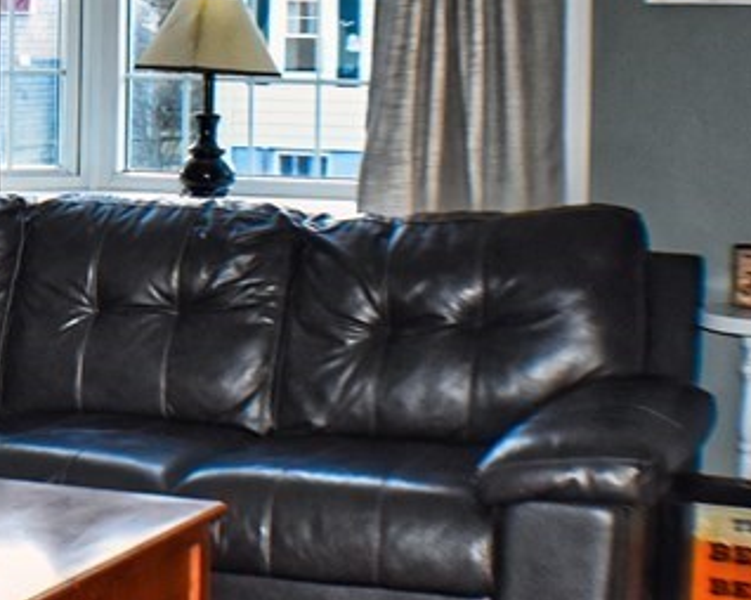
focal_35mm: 136
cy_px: 103
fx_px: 3021
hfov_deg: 13.6
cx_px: -255
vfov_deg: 11.3
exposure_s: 1/125
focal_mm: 30
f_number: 4.2
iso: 1600
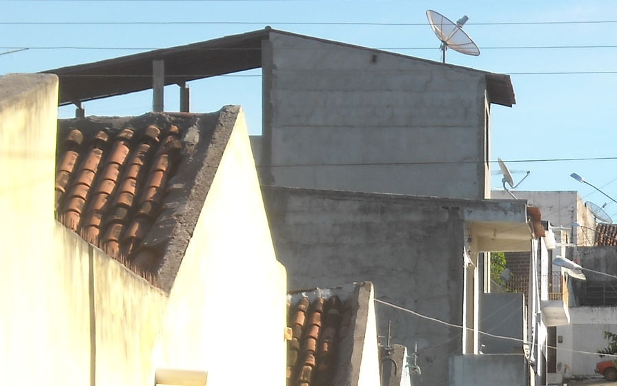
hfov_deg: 8.7
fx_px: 4019
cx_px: 540
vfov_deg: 5.5
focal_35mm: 239
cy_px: 478
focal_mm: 17.1
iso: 64
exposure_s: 1/296
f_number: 4.7
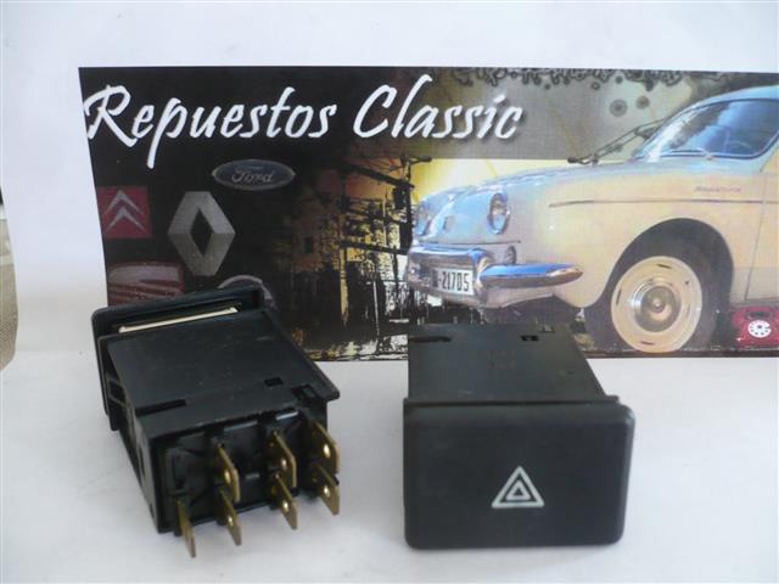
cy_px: 292
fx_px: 788
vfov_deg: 40.7
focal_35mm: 35
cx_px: 390
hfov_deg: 52.6
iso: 200
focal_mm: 5.8
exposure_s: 1/25
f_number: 2.8
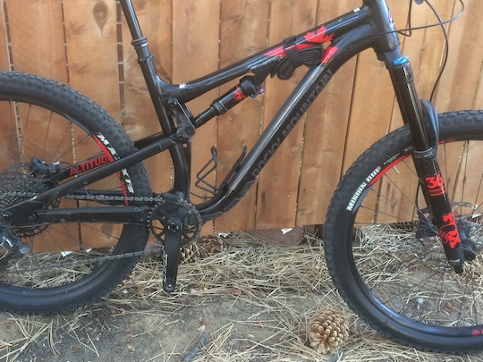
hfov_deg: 43.8
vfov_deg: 33.5
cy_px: 149
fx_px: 600
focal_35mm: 43
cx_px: 232
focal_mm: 4.15
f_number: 2.2
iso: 100
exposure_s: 1/30
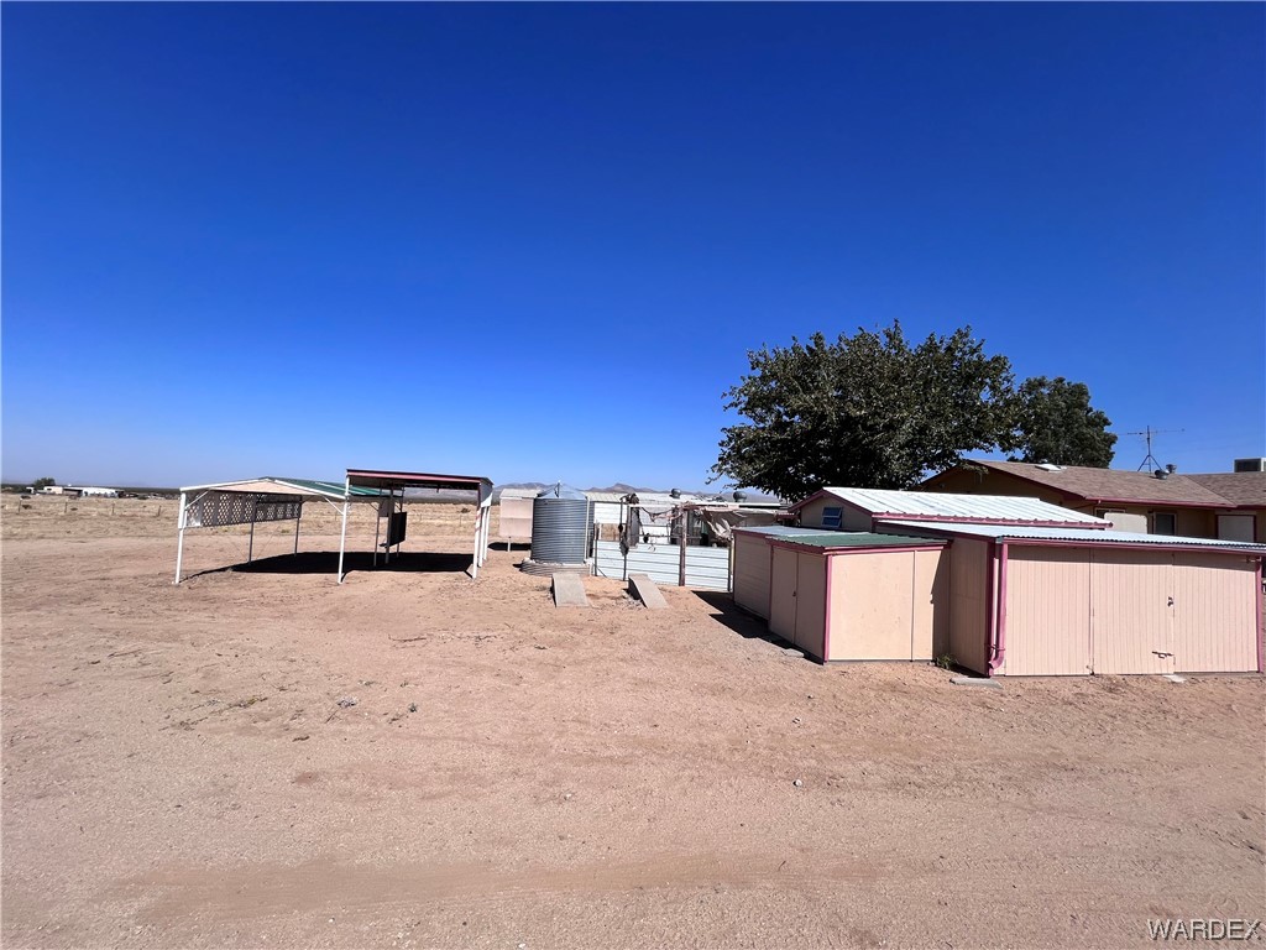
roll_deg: -2.9
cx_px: 633
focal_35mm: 13
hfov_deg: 106.2
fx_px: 475
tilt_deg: +1.5
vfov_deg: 89.9
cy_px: 475
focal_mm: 1.57
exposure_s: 1/2950
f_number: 1.8
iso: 32
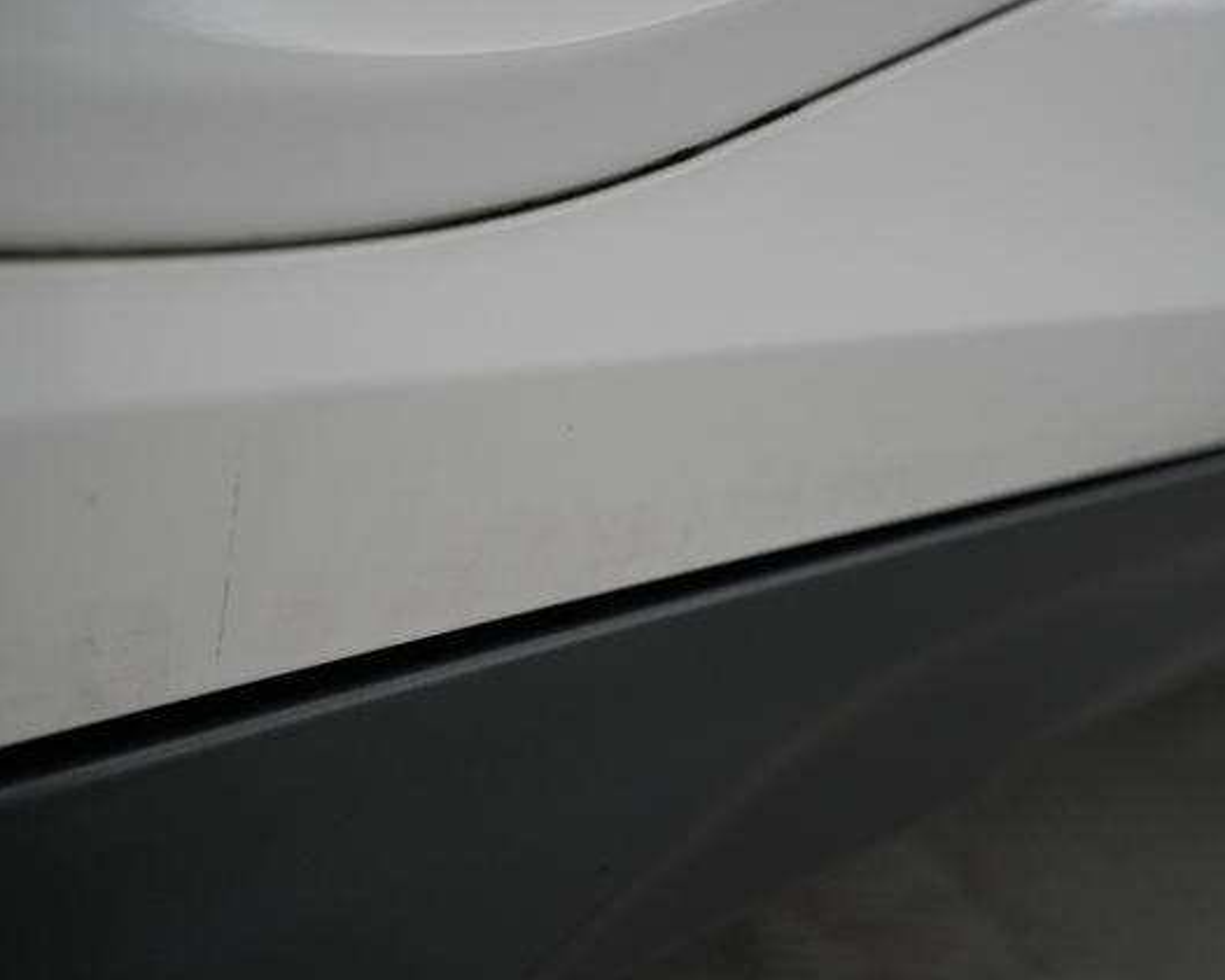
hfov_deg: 55.6
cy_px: 490
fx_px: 1160
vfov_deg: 45.8
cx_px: 558
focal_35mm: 32
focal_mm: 28
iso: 2000
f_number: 5
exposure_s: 1/125
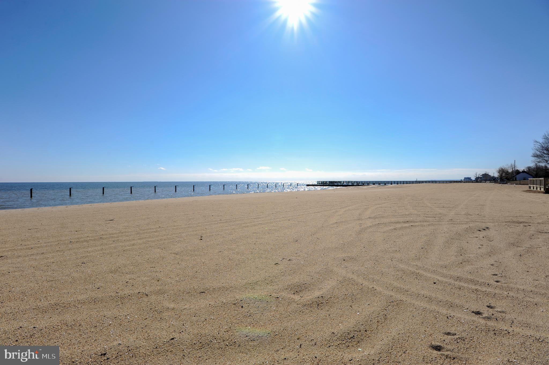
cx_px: 274
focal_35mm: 17
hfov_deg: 93.3
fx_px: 259
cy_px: 182
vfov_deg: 70.3
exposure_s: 1/400
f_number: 10
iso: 100
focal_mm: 17
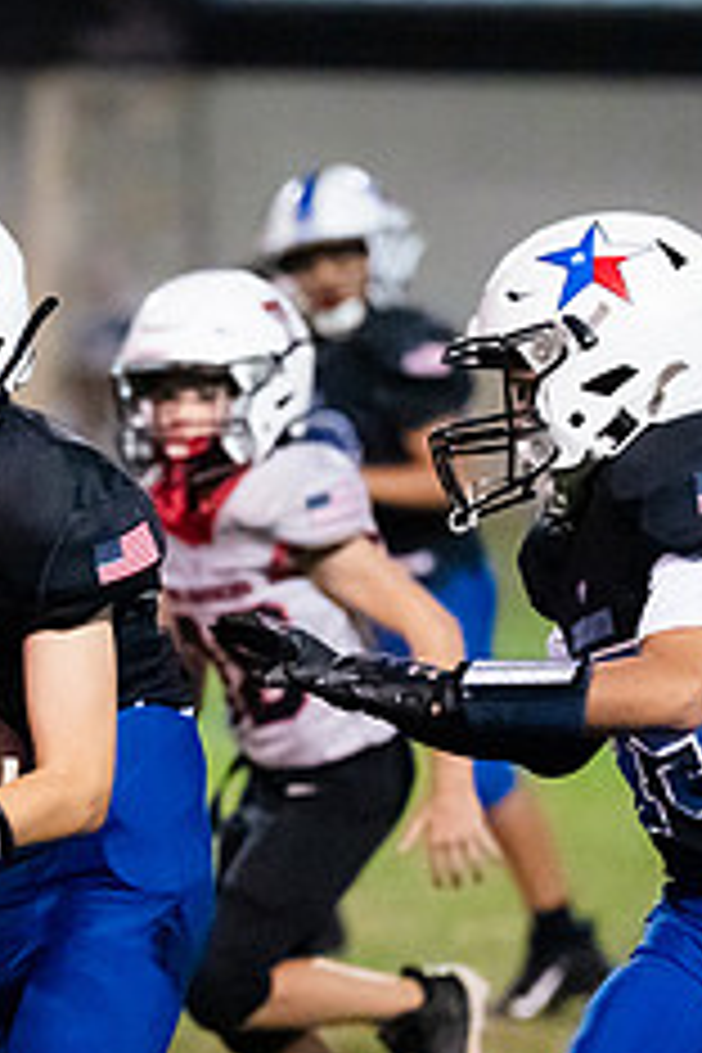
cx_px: -229
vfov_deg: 4.7
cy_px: 876
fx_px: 12957
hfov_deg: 3.1
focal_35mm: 443
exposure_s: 1/1000
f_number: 2.8
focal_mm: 149
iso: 8000
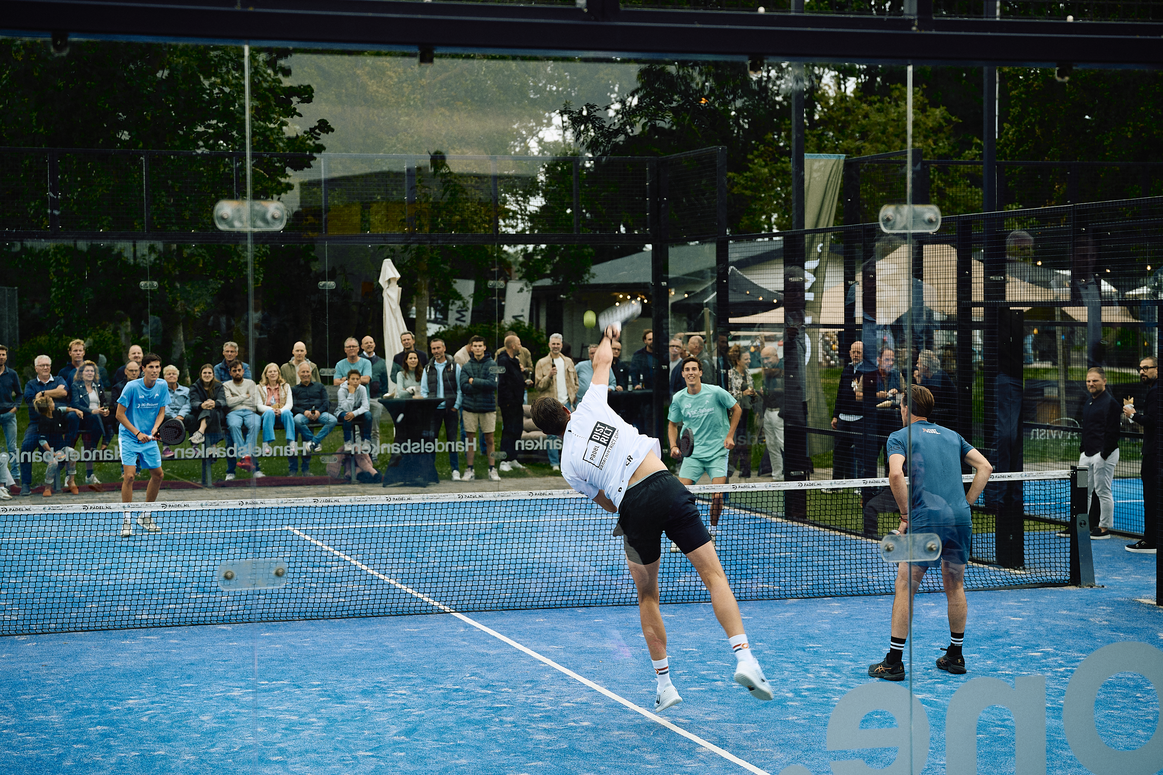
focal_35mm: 70
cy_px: 388
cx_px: 582
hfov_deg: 28.8
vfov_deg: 19.5
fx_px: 2261
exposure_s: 1/250
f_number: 4
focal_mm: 70
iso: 250
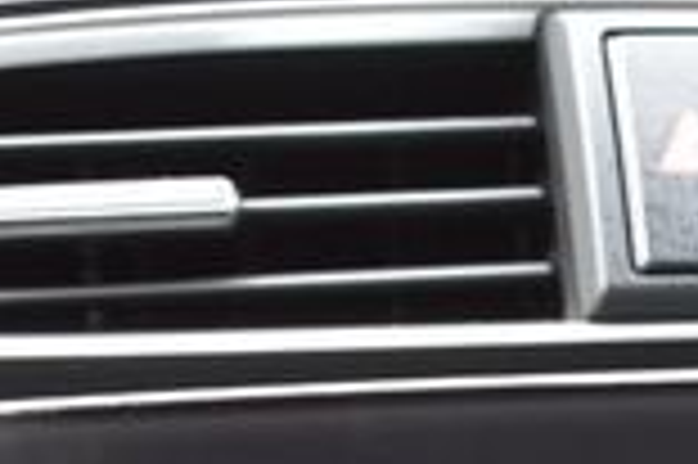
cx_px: 1004
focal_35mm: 155
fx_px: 3003
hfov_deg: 12.7
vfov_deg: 8.6
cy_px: 779
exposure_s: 1/40
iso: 400
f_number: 7.1
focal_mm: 25
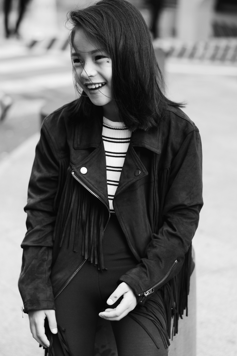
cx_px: 118
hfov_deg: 18.1
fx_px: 742
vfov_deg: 27.0
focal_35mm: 75
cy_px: 178
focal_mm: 50
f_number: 2.2
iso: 200
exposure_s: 1/320
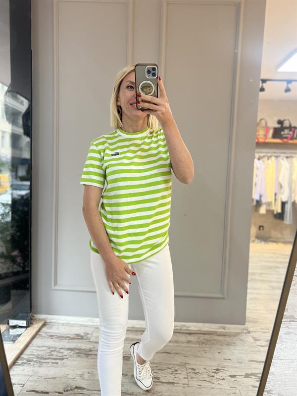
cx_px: 148
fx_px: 297
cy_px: 198
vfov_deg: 67.3
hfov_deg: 53.1
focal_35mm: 26
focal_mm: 5.7
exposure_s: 1/100
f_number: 1.5
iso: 125
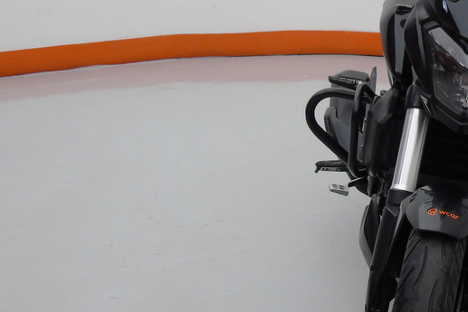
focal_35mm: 70
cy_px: 133
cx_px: 501
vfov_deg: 19.5
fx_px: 910
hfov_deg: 26.7
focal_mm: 5.2
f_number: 3.6
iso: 100
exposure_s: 1/30
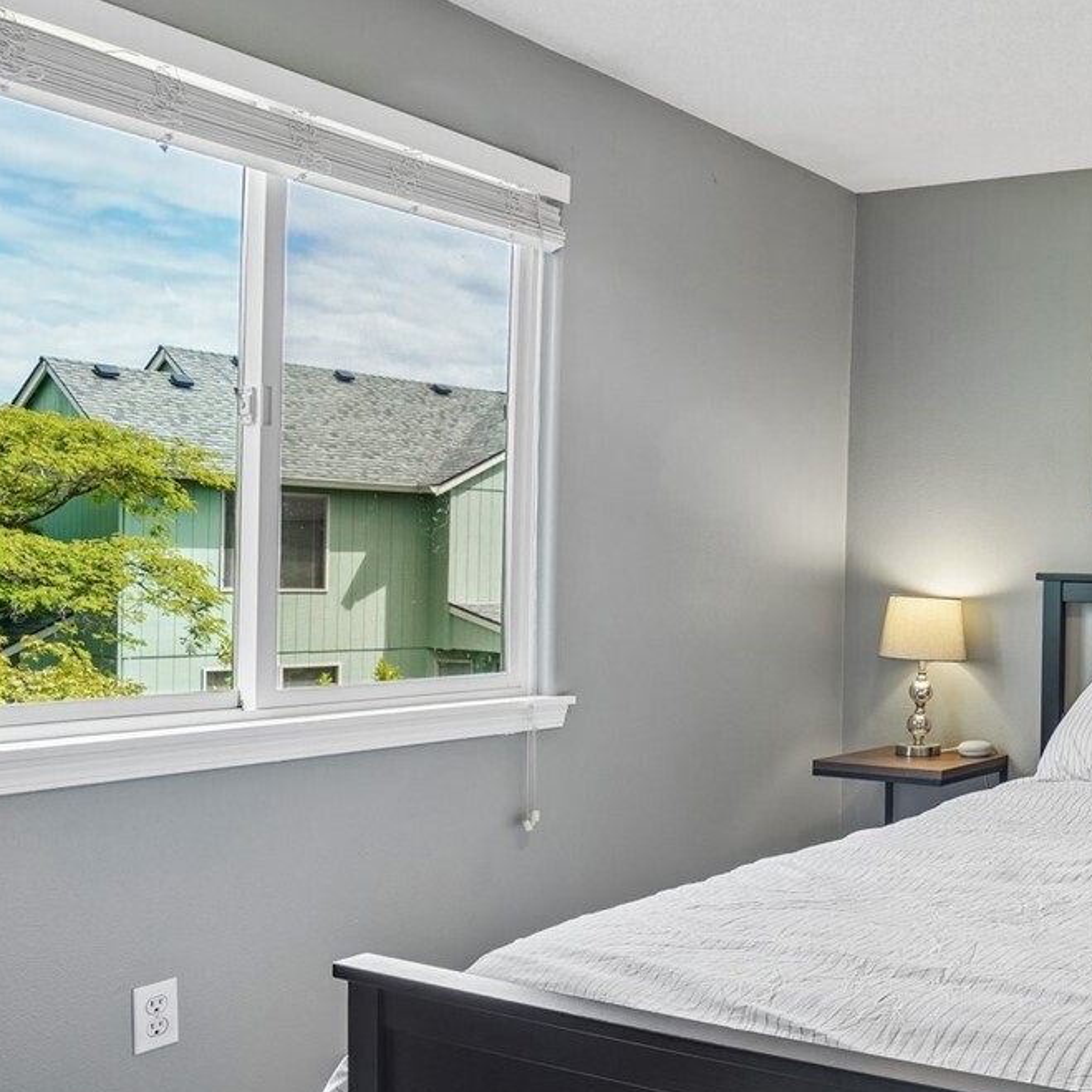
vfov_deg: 47.2
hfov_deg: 39.3
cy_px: 564
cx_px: 1181
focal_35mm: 35
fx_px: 1249
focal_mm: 16
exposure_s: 1/20
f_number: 8
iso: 400
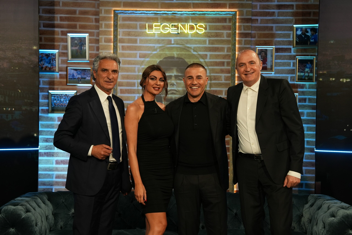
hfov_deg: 28.8
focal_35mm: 70
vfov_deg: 19.5
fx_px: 685
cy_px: 118
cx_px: 176
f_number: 4.5
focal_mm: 70
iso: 2000
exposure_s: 1/200
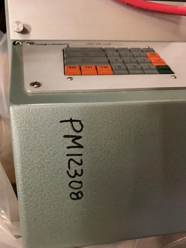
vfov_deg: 67.3
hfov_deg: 53.1
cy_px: 124
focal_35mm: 26
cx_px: 93
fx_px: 186
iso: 640
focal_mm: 4.25
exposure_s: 1/30
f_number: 1.8
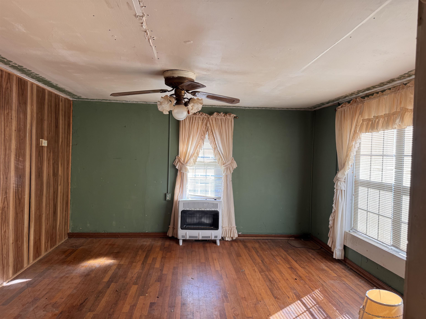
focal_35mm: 24
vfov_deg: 56.8
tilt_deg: -2.1
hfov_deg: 71.6
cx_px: 213
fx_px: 295
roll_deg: -2.3
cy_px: 160
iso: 80
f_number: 1.78
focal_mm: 6.76
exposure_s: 1/120
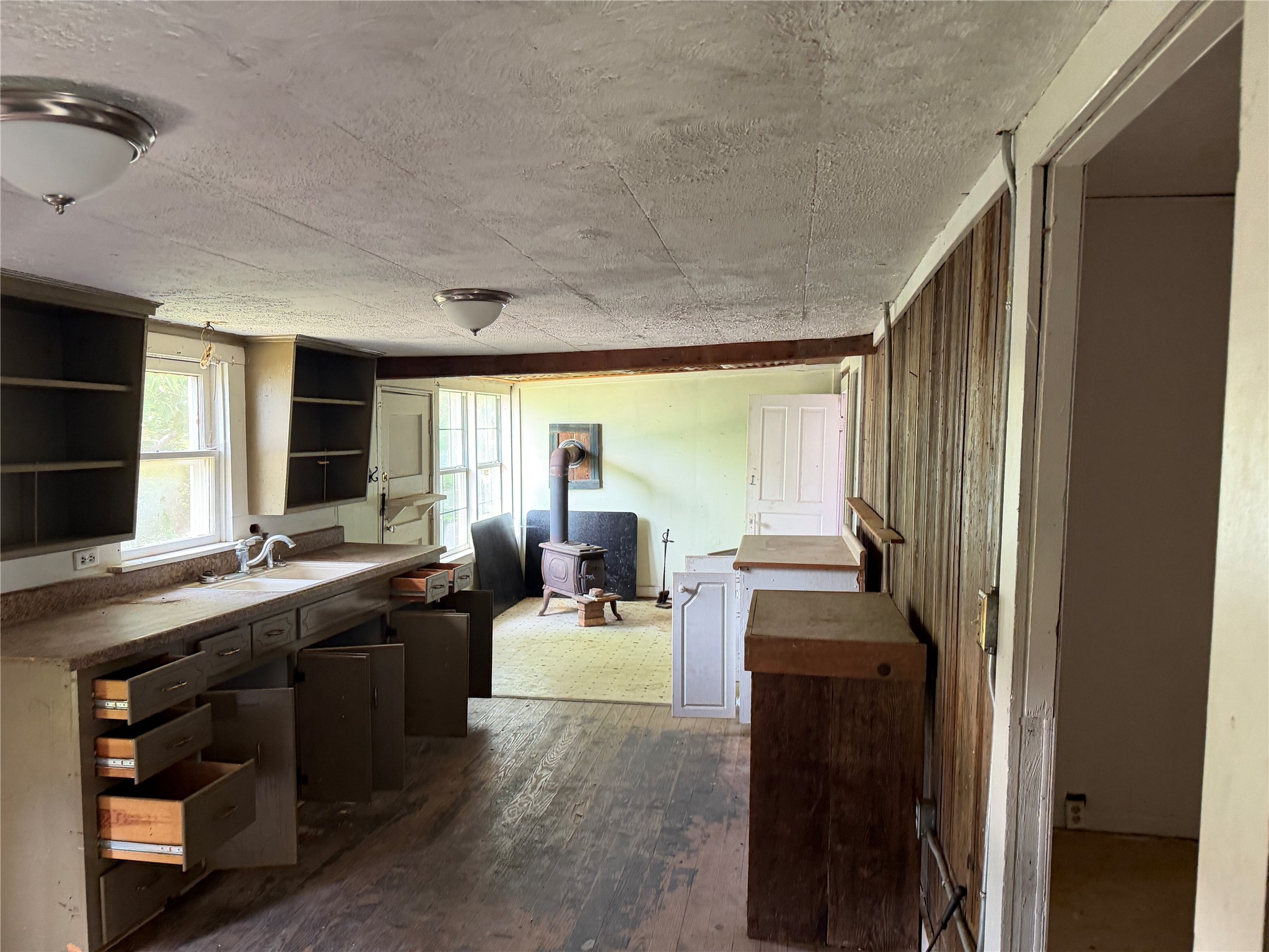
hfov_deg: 71.6
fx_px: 880
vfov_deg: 56.8
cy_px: 476
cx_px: 634
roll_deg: -1.5
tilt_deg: -3.7
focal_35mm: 24
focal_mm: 6.76
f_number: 1.78
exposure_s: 1/60
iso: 250
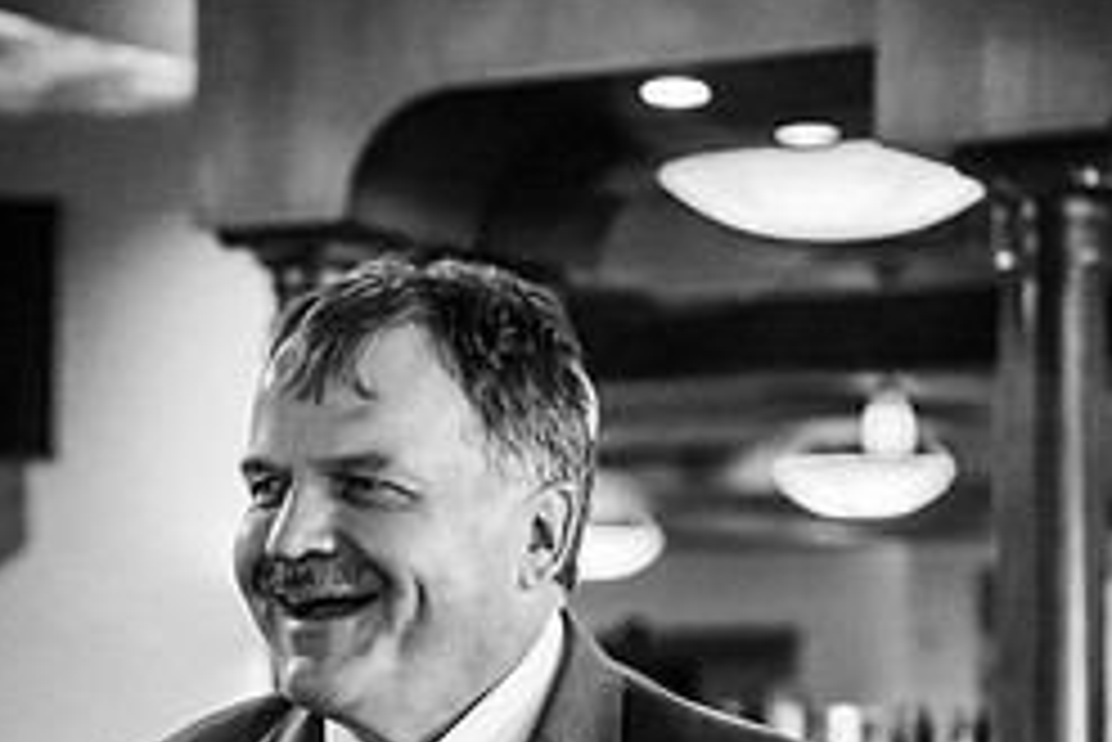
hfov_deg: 16.7
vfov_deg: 11.1
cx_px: 315
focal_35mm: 122
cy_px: 841
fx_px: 3770
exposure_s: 1/200
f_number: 2.8
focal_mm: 52
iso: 2000
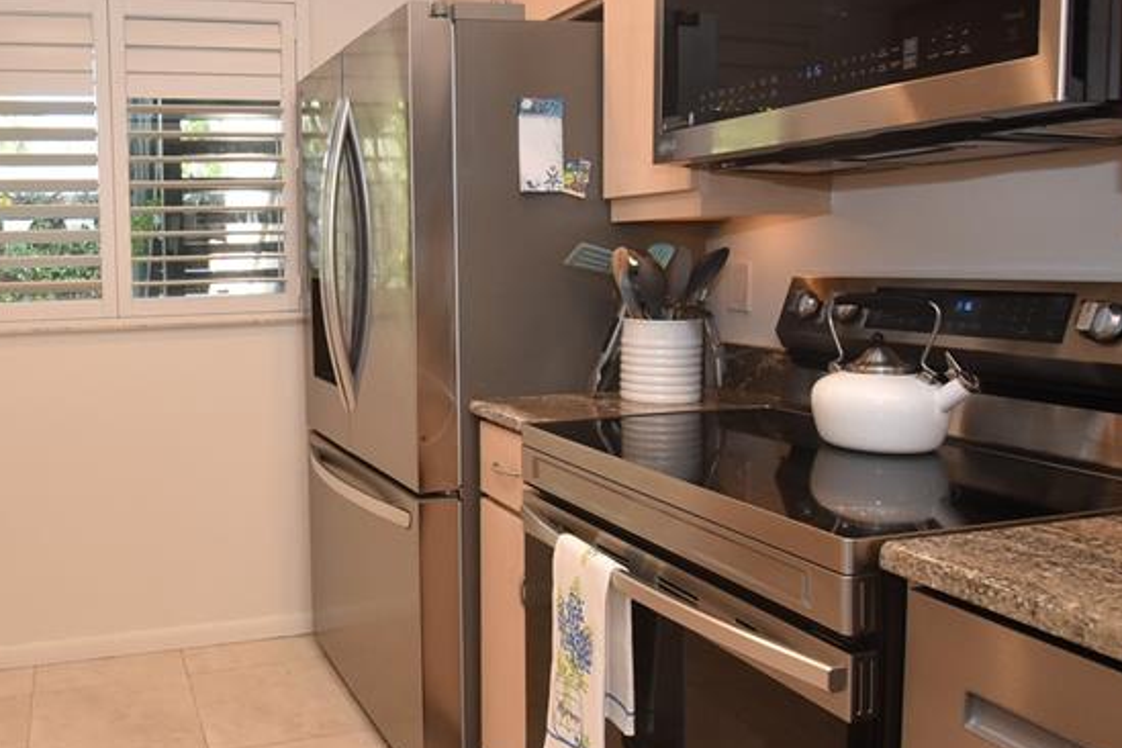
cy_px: 294
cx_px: 294
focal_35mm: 28
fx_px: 873
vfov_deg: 46.1
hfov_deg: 62.1
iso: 800
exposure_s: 1/100
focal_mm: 10
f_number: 5
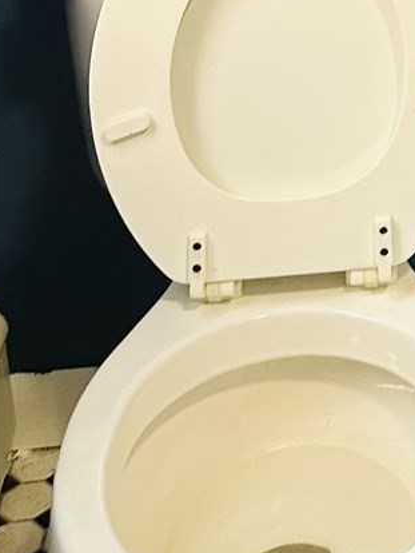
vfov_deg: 17.9
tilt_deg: -8.2
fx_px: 1421
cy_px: -418
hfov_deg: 15.7
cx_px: 559
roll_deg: -0.6
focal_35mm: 89
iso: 250
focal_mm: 6.86
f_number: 1.78
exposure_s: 1/60
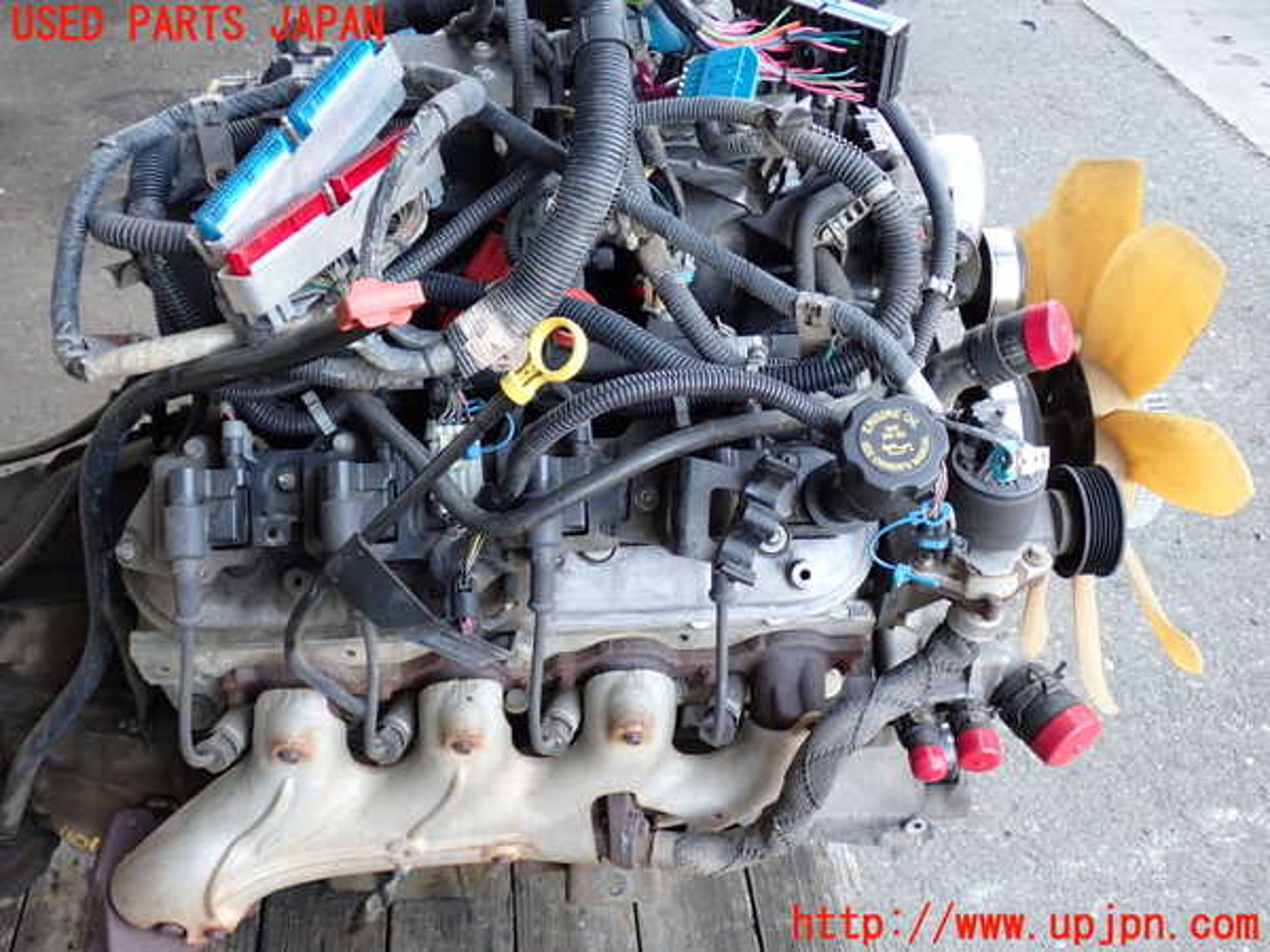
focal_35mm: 36
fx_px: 1321
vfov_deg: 39.7
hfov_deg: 51.4
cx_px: 635
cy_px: 476
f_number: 2.5
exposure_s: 1/50
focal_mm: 6.37
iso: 200
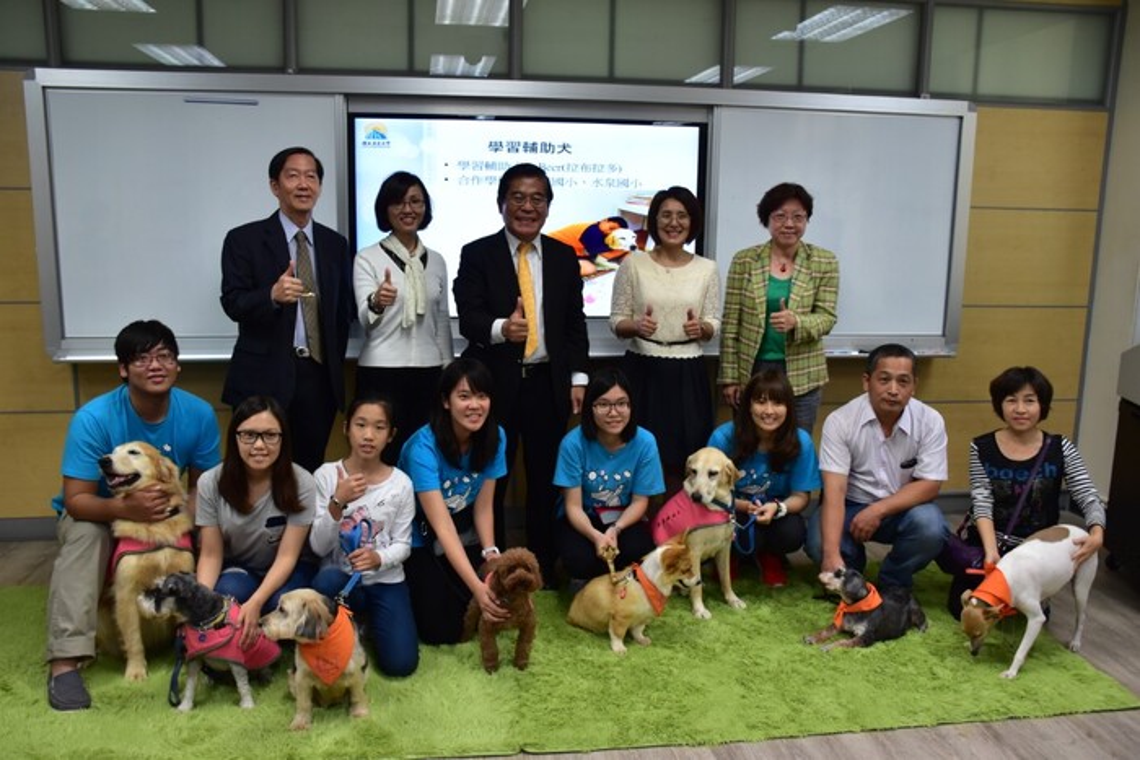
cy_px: 380
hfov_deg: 61.9
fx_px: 950
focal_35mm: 30
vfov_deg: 43.6
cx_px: 570
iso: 800
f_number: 4.5
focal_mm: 20
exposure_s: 1/80
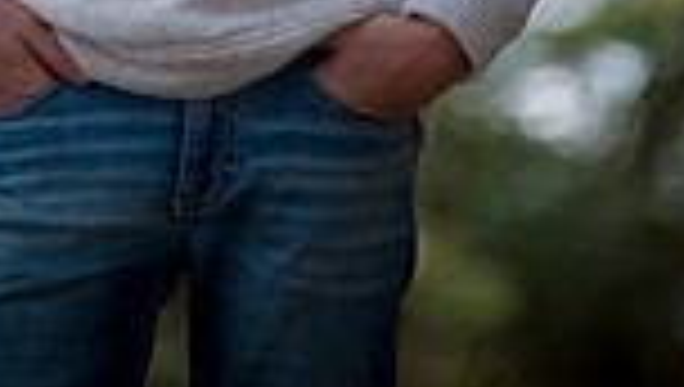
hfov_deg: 3.5
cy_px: -544
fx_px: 11243
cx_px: 194
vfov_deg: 2.0
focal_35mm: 619
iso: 800
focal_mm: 200
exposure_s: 1/640
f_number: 3.5
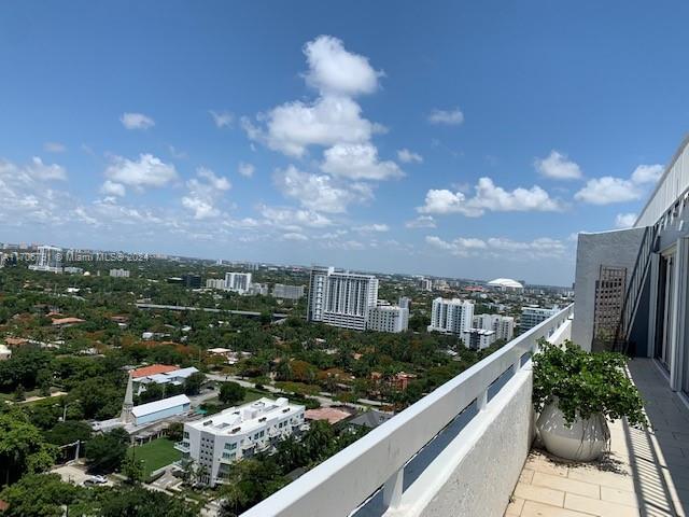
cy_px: 258
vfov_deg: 53.1
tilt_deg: +3.2
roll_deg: -5.4
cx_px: 344
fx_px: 518
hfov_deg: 67.3
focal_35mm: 26
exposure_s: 1/4098
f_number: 1.8
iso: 25
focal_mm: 4.25
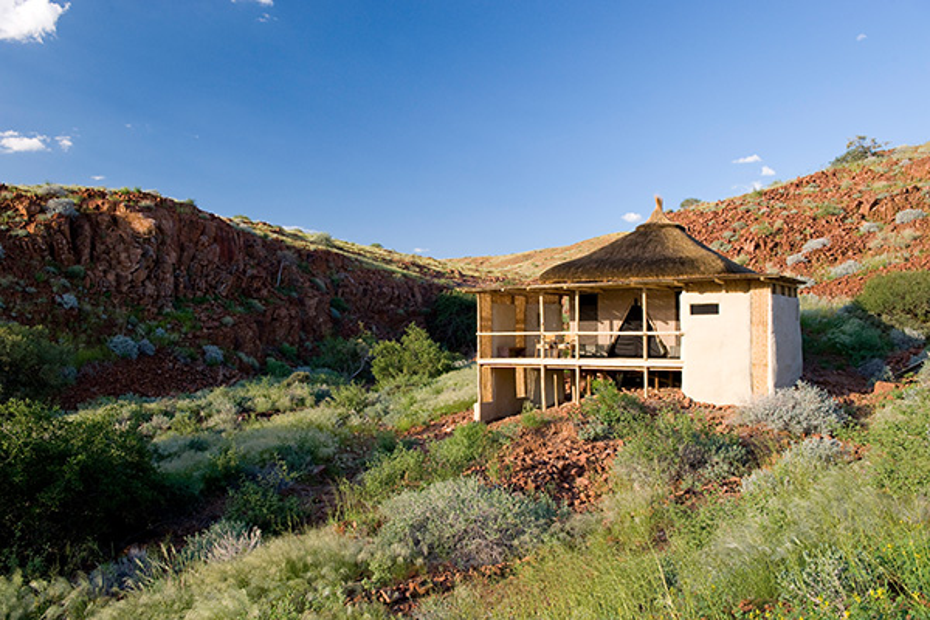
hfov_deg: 63.7
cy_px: 310
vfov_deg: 45.0
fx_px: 749
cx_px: 465
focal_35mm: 29
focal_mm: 29
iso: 400
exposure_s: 1/350
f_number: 6.7
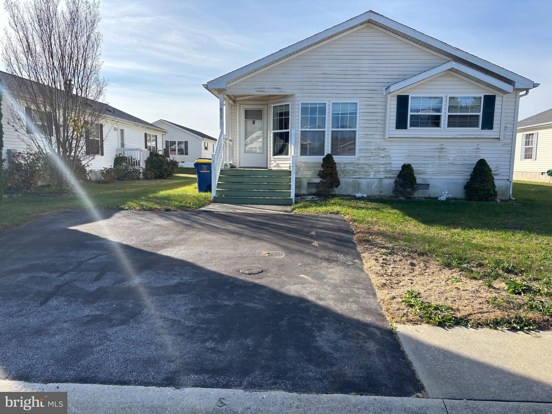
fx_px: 415
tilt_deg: -6.6
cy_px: 207
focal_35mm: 26
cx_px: 276
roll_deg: -0.9
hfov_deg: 67.3
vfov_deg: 53.1
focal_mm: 5.96
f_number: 1.6
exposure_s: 1/1721
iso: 50
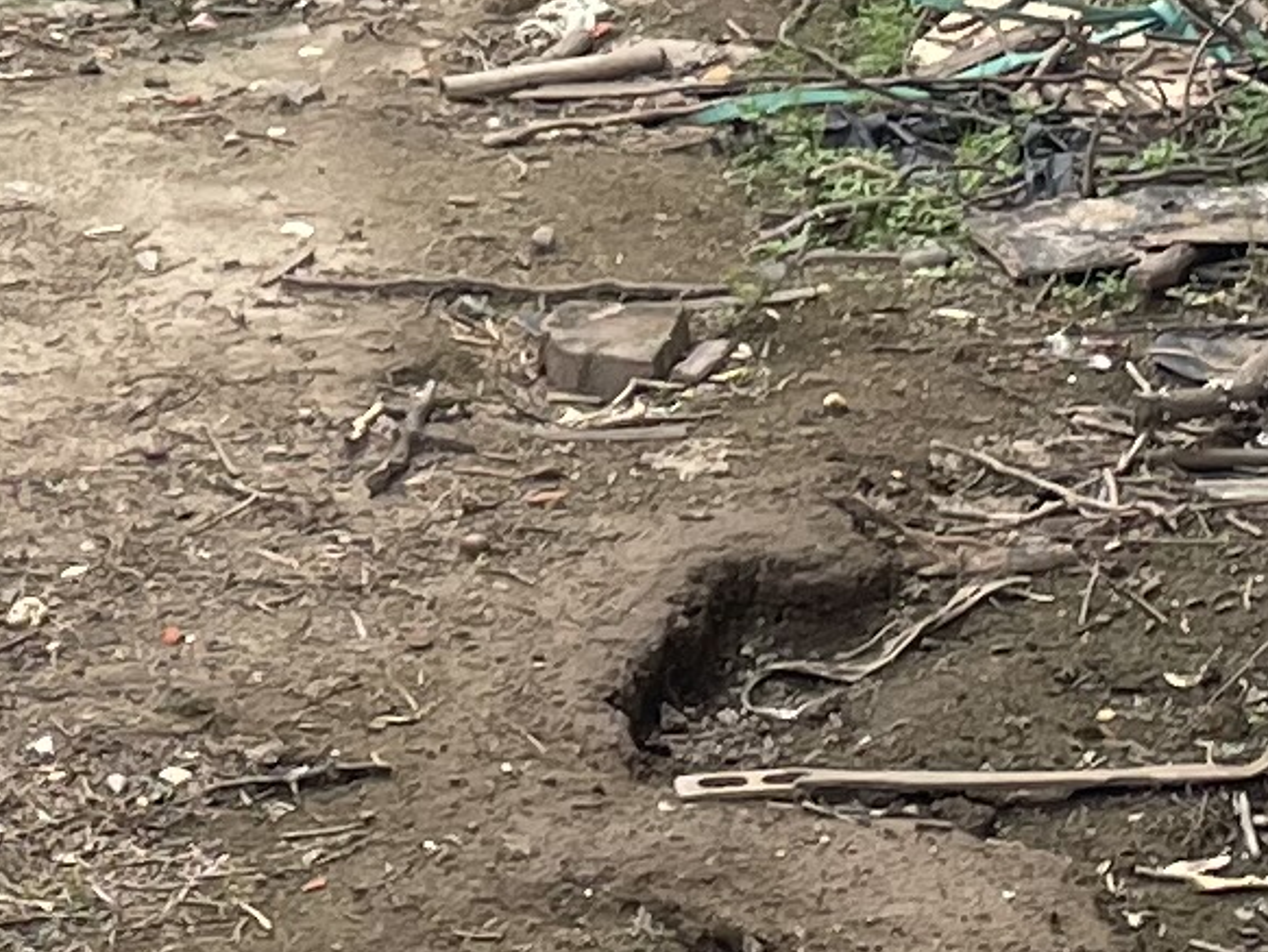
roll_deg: +3.8
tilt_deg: -8.9
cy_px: -691
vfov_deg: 8.0
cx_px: -48
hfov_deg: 10.9
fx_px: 6596
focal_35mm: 180
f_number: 1.6
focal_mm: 4.2
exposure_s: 1/183
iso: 32
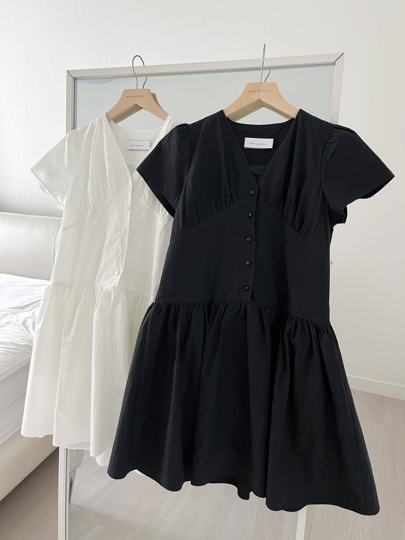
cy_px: 270
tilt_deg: -17.7
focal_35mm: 26
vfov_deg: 67.3
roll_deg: +0.5
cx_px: 202
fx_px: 406
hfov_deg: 53.1
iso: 160
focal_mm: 5.1
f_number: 1.6
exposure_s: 1/60
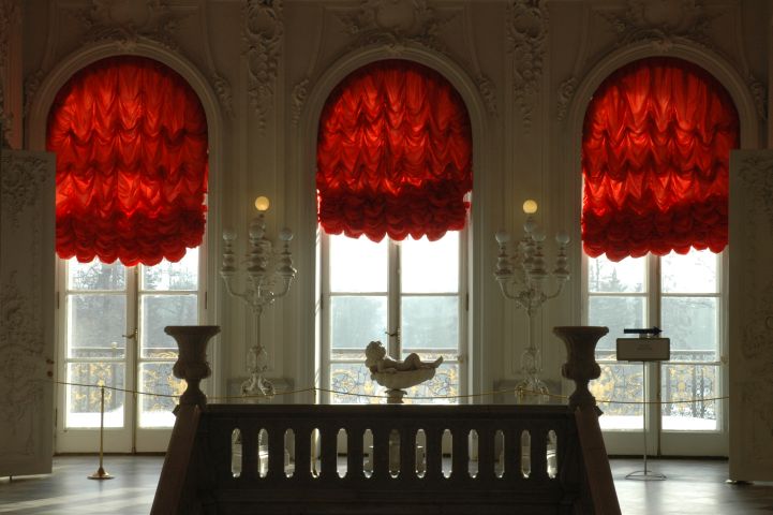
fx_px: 1545
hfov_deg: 28.1
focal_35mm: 72
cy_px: 258
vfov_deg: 18.9
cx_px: 386
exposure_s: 1/30
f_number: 18
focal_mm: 48
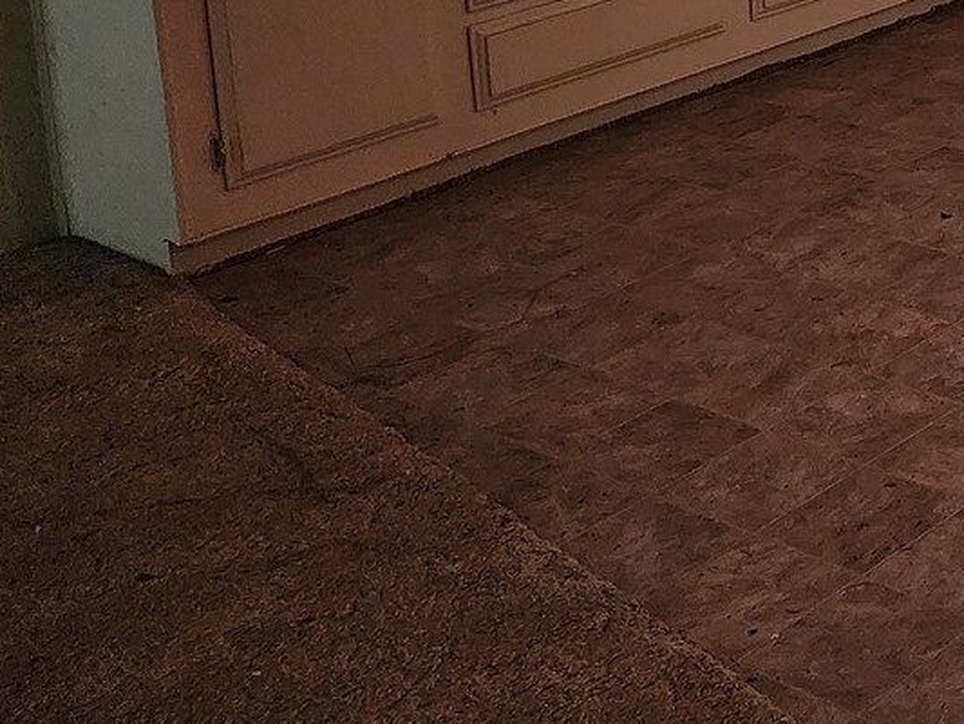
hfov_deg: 23.0
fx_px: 1922
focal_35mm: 69
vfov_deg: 19.6
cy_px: -219
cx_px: 1429
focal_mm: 6.4
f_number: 1.8
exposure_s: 1/120
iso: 800
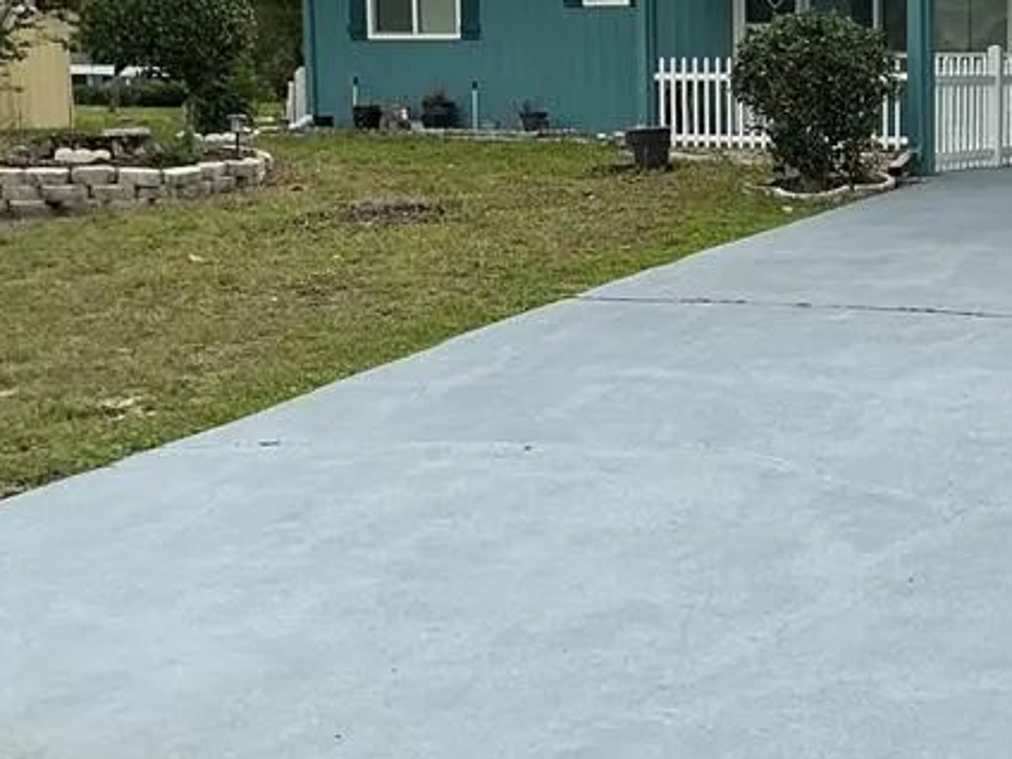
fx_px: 2046
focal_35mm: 70
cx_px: 907
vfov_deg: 21.0
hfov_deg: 26.8
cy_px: 306
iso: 25
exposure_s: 1/1626
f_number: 1.8
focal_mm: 3
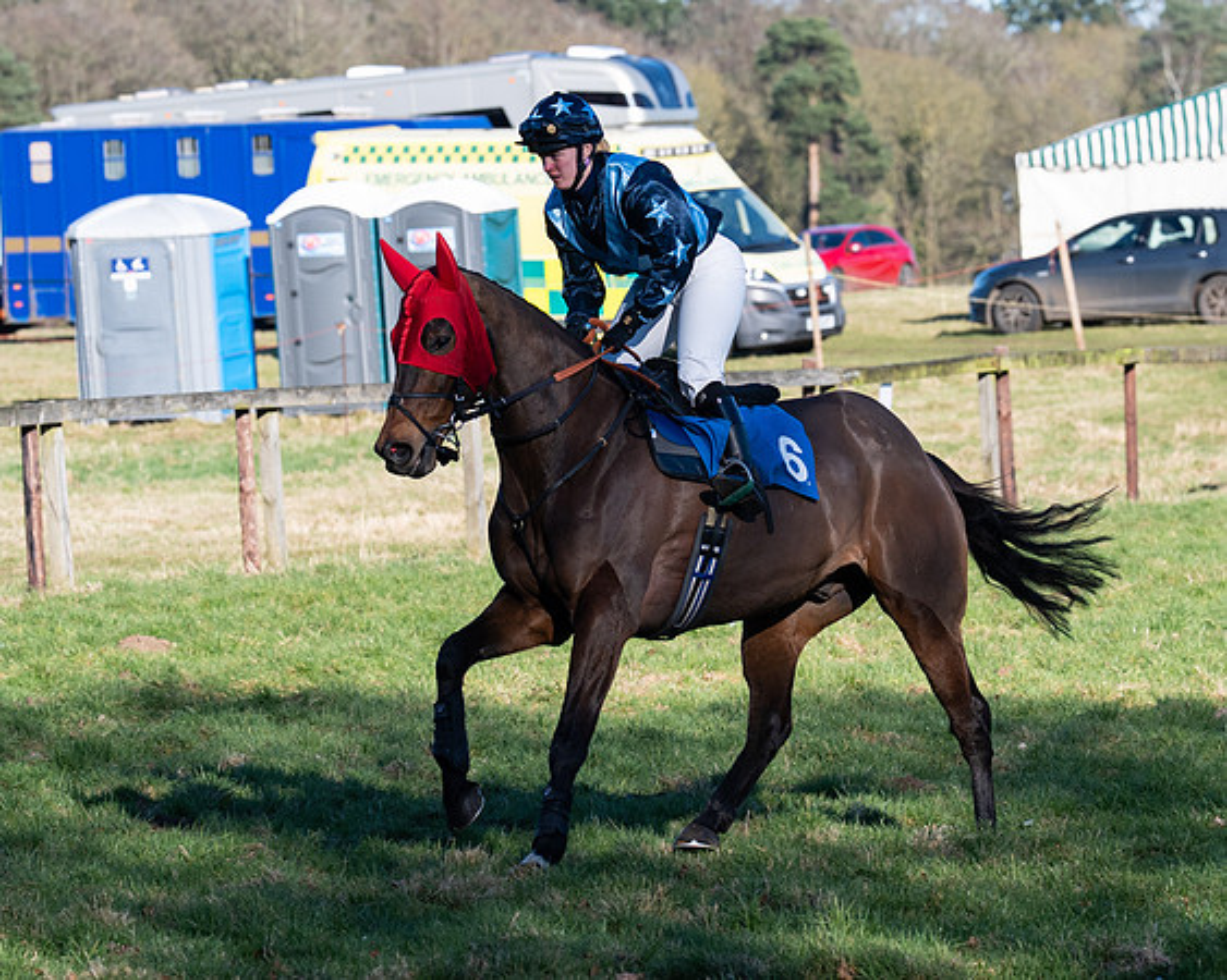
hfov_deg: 6.6
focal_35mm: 294
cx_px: 738
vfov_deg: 5.3
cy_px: 620
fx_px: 10669
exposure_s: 1/1250
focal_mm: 135
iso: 200
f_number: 5
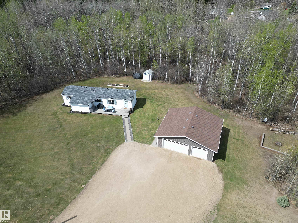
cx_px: 149
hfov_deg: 71.6
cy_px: 112
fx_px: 207
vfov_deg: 56.8
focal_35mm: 24
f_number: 1.7
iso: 110
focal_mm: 6.72
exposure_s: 1/2500
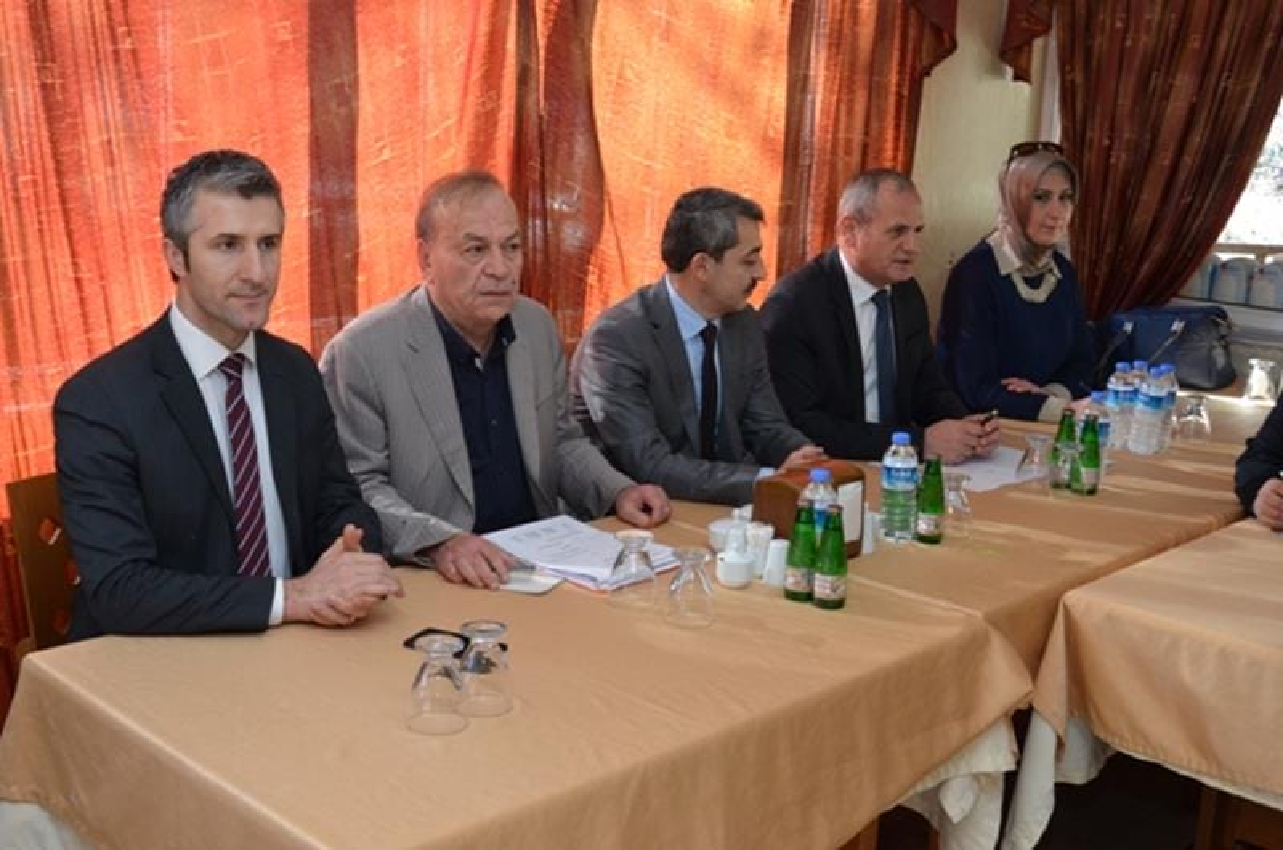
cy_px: 425
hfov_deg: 43.7
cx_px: 642
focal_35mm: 45
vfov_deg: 29.7
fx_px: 1601
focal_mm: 30
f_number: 7.1
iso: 1000
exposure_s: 1/40
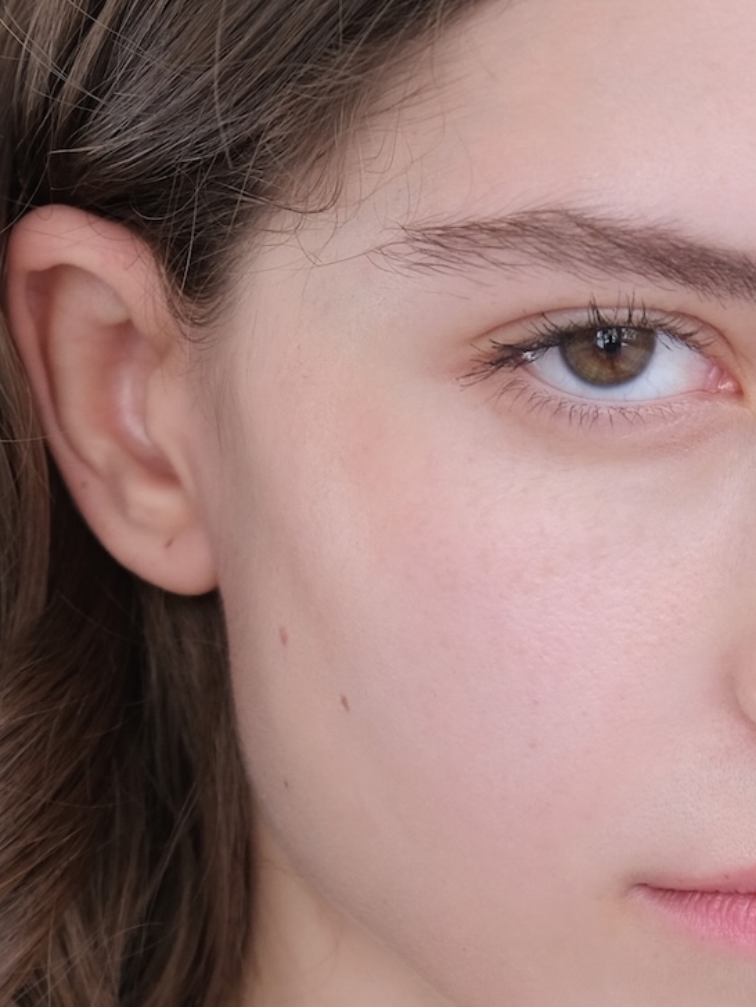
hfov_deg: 6.3
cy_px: 831
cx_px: 596
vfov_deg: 8.3
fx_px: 6901
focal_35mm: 237
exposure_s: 1/125
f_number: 4
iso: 400
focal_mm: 50.5
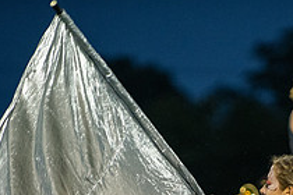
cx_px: 253
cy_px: 267
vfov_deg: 2.5
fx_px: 4500
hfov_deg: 3.7
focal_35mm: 553
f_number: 2.8
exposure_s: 1/500
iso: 2500
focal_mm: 200
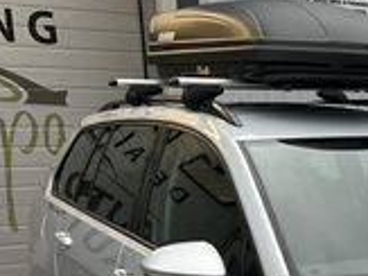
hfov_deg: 19.0
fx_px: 1020
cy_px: 387
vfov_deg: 14.5
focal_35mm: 96
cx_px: 479
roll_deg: +0.7
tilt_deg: -13.7
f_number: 1.5
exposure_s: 1/121
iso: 40
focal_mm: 5.7
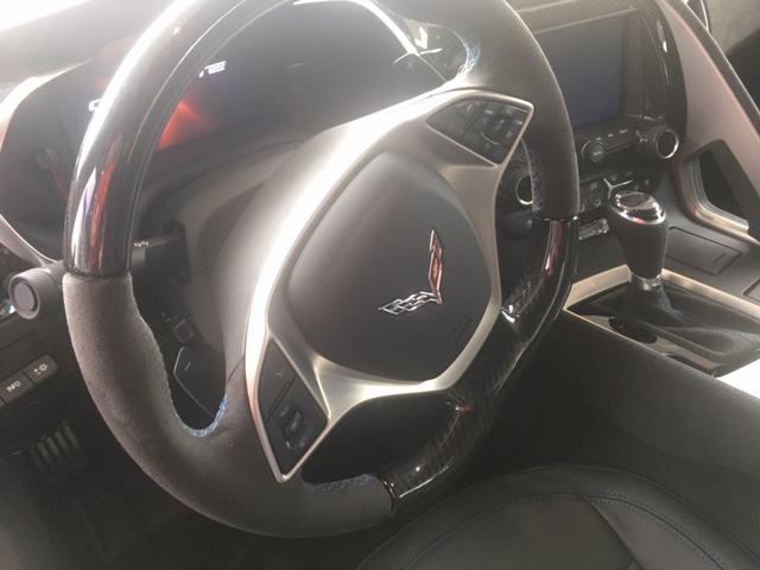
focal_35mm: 29
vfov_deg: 48.2
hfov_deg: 61.7
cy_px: 285
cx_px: 380
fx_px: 637
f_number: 2.2
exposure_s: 1/30
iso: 100
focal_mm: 4.15
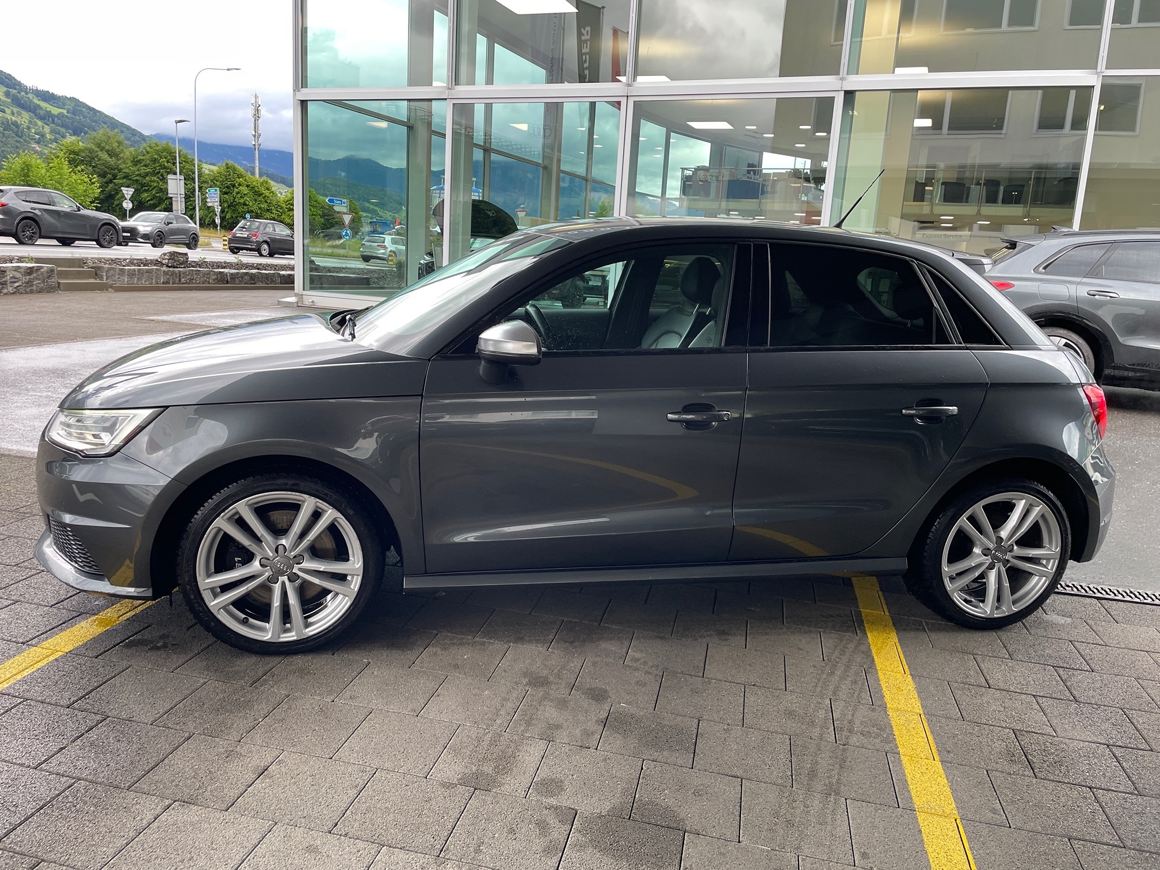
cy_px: 435
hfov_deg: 67.3
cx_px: 580
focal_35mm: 26
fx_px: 871
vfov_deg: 53.1
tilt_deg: -10.3
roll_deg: -3.2
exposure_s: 1/121
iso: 50
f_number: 1.6
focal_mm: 4.2
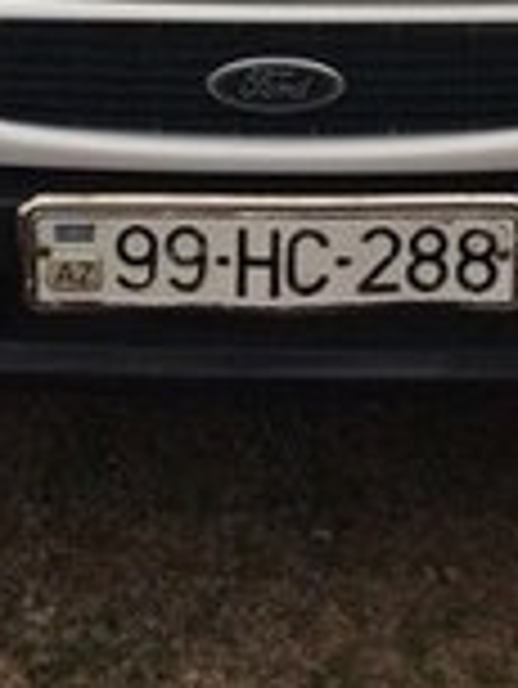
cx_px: 279
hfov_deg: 15.7
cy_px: -333
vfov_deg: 18.5
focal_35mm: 94
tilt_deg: -15.4
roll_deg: -2.4
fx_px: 1873
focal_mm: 4.15
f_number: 2.2
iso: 32
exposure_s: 1/232
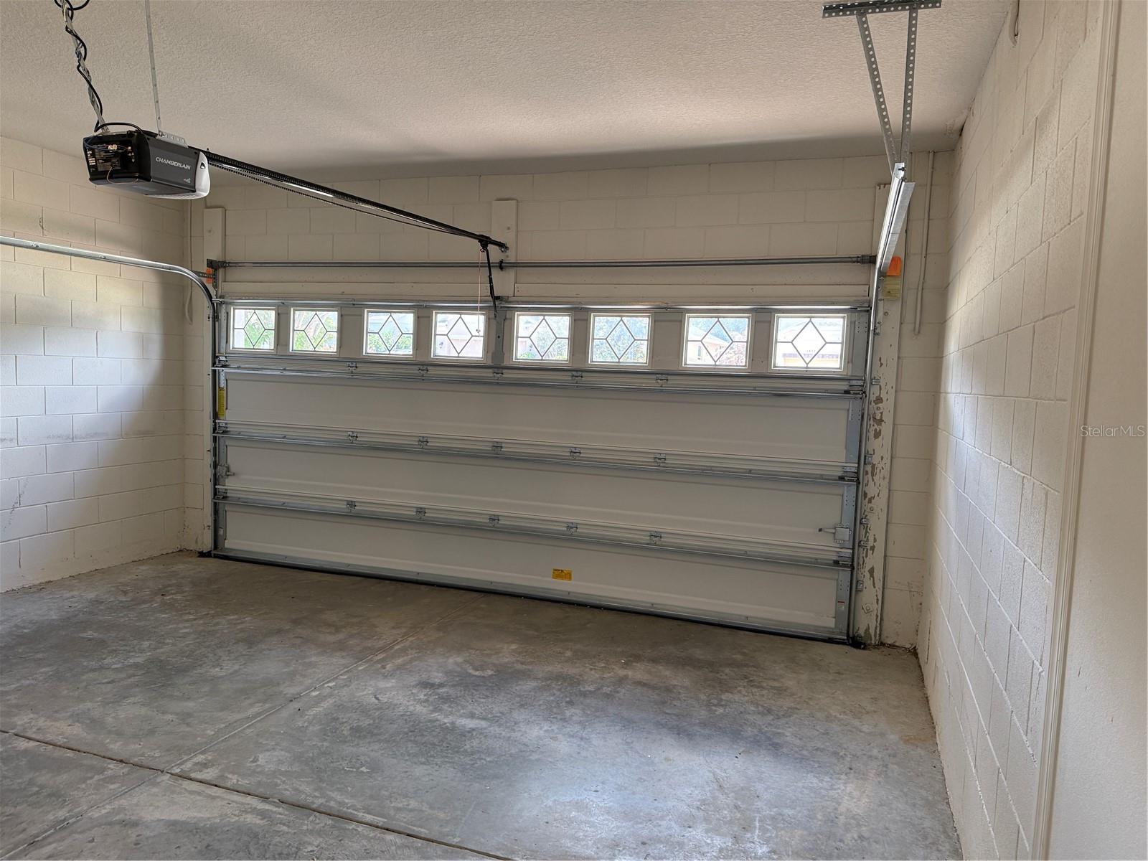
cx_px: 574
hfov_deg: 71.6
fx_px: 796
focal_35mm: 24
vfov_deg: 56.8
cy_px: 430
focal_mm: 6.76
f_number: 1.78
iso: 200
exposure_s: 1/120
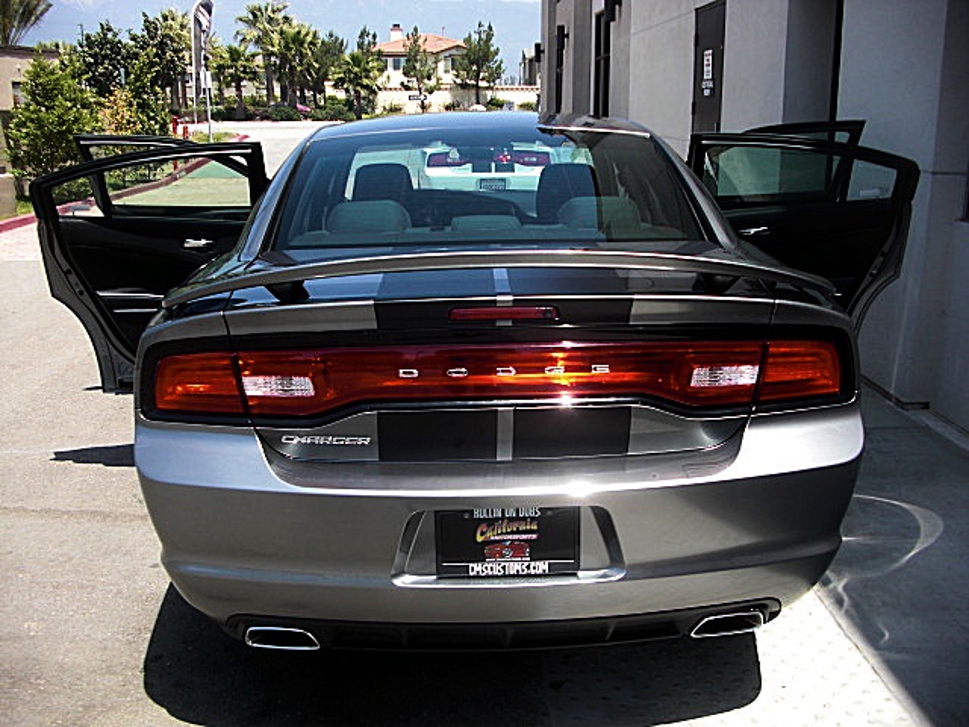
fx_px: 1008
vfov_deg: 39.7
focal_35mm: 36
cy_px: 364
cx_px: 484
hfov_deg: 51.4
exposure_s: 1/500
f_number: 2.8
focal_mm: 6.3
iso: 50
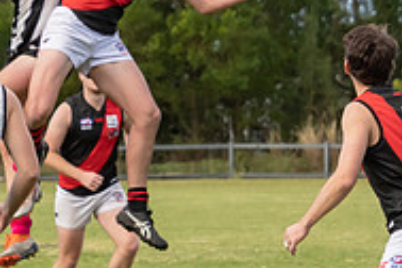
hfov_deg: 3.8
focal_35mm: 537
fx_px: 5996
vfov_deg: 2.6
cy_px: 189
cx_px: -2
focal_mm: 100
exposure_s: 1/1600
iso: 800
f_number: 6.3
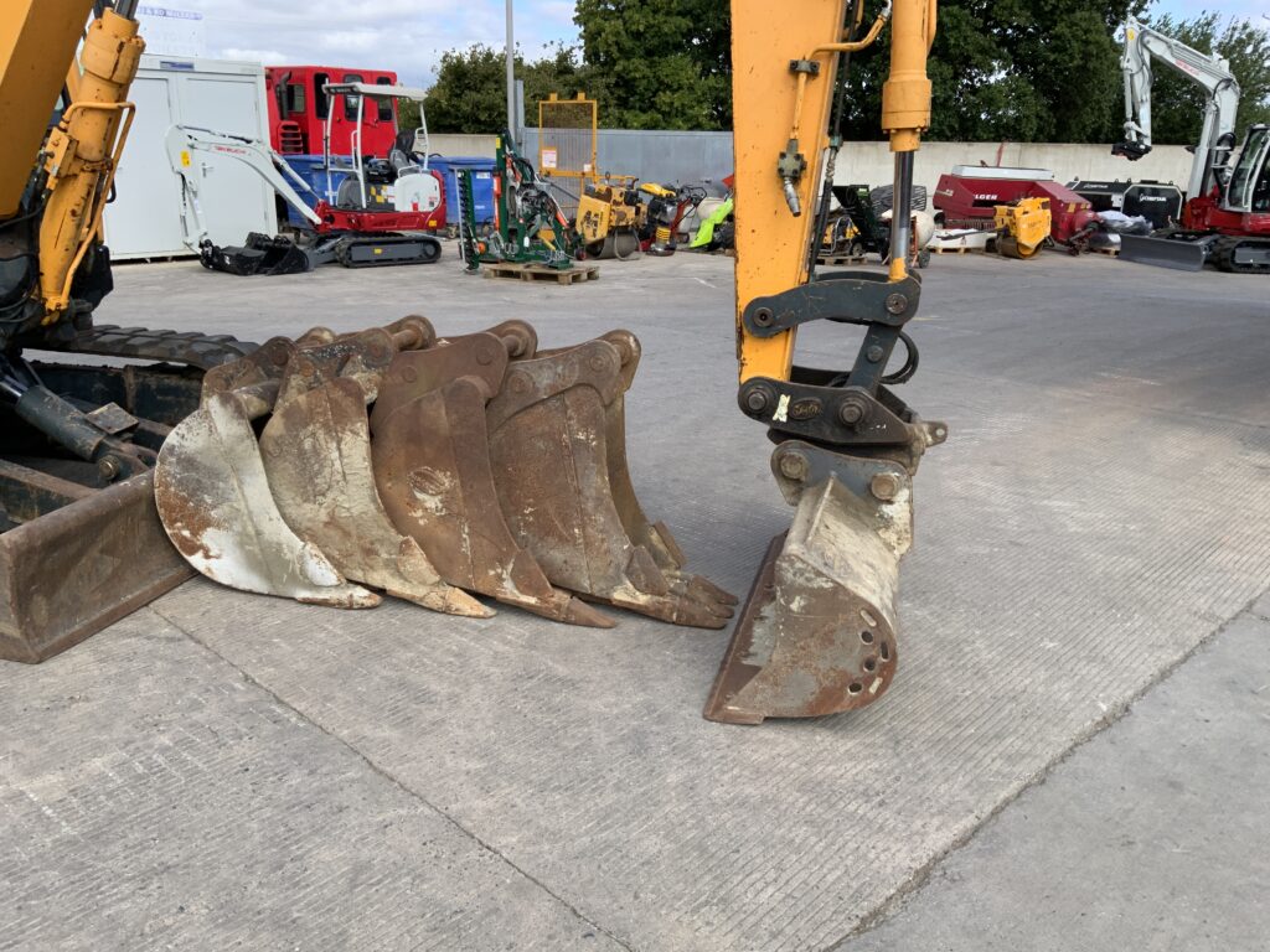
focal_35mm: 29
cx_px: 635
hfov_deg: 61.7
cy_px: 476
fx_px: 1064
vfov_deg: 48.2
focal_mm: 3
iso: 16
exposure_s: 1/869
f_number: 1.8
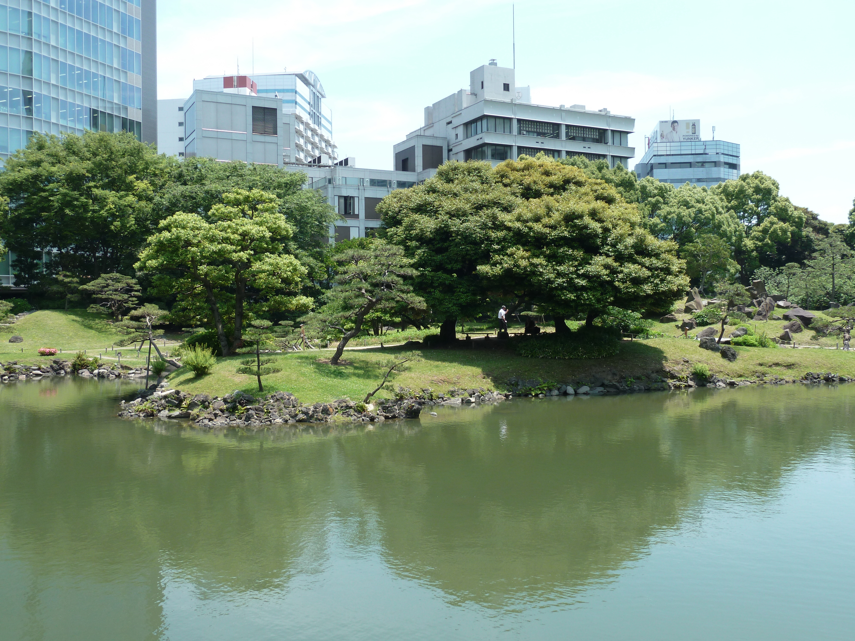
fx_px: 790
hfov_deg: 56.8
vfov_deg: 44.2
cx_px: 428
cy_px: 320
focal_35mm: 32
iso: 80
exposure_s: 1/250
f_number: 4
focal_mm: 5.3
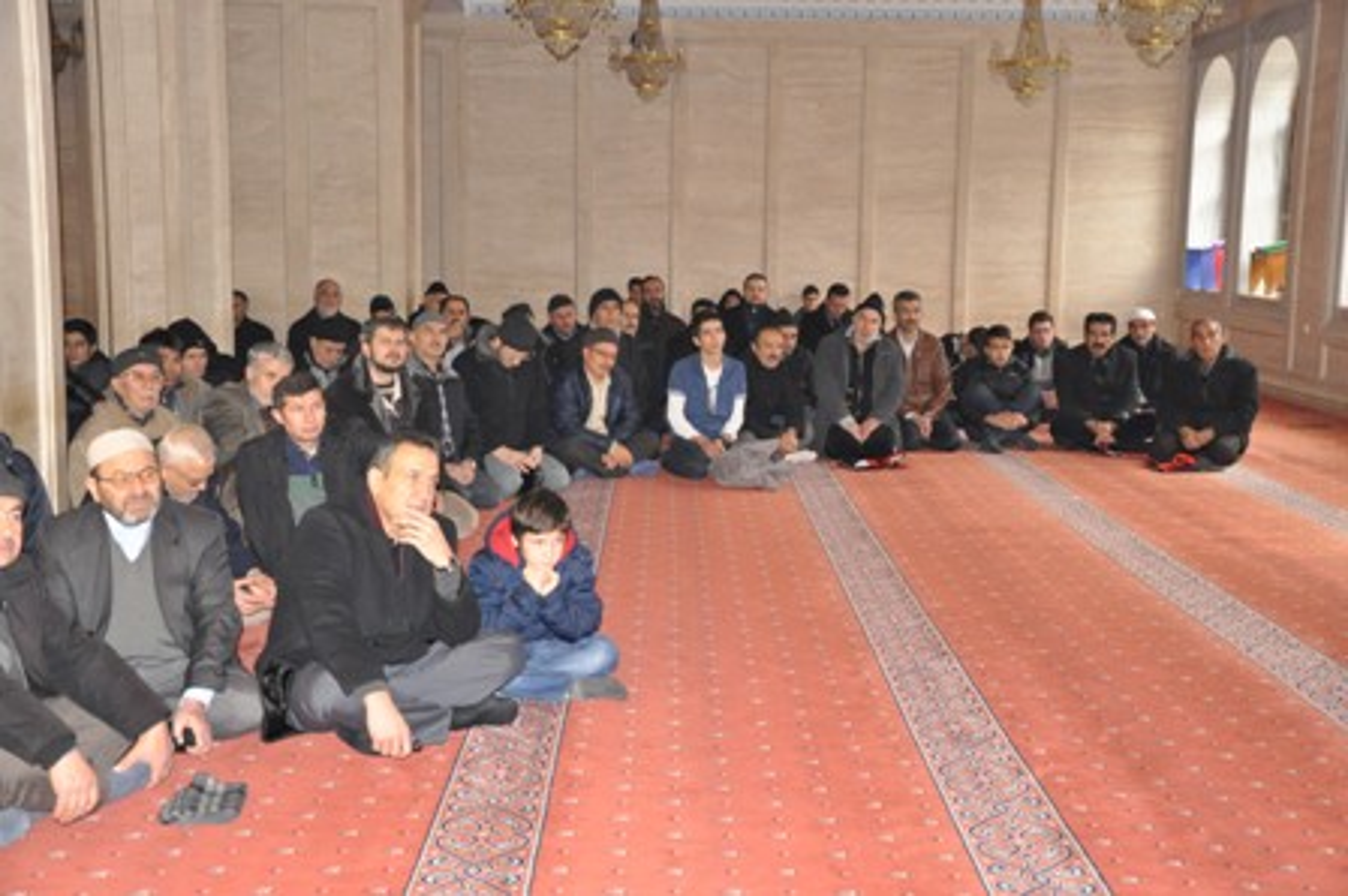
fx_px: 1796
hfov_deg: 41.1
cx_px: 674
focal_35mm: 48
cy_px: 448
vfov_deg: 28.0
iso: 2000
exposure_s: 1/60
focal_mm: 32
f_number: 5
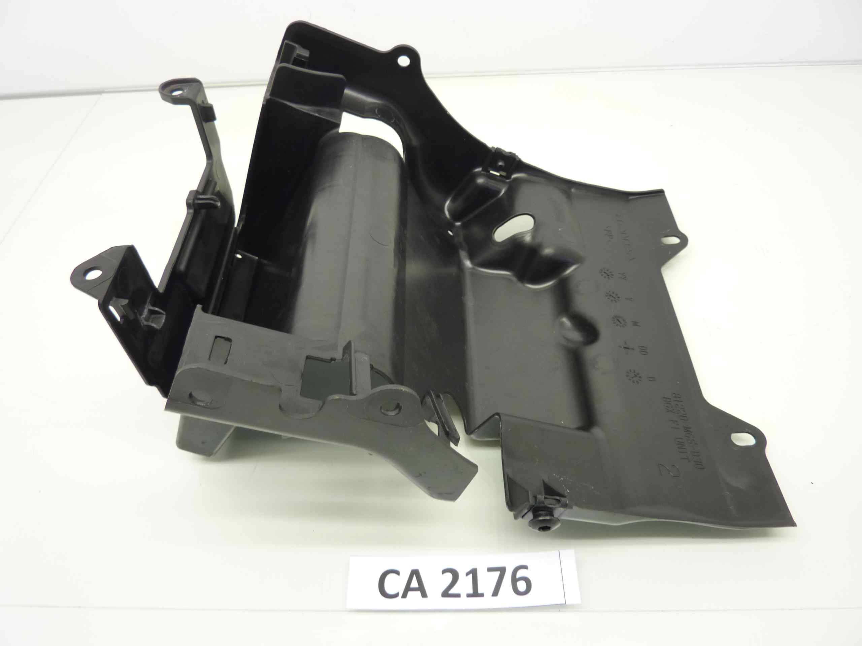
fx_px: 623
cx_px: 431
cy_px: 323
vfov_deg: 54.9
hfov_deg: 69.4
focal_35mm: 25
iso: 125
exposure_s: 1/13
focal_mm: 4.1
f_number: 3.3
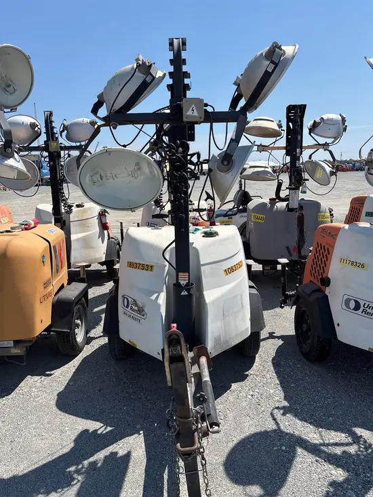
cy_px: 248
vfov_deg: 67.3
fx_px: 373
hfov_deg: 53.1
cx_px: 186
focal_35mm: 26
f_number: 1.6
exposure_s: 1/4425
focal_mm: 5.96
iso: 50
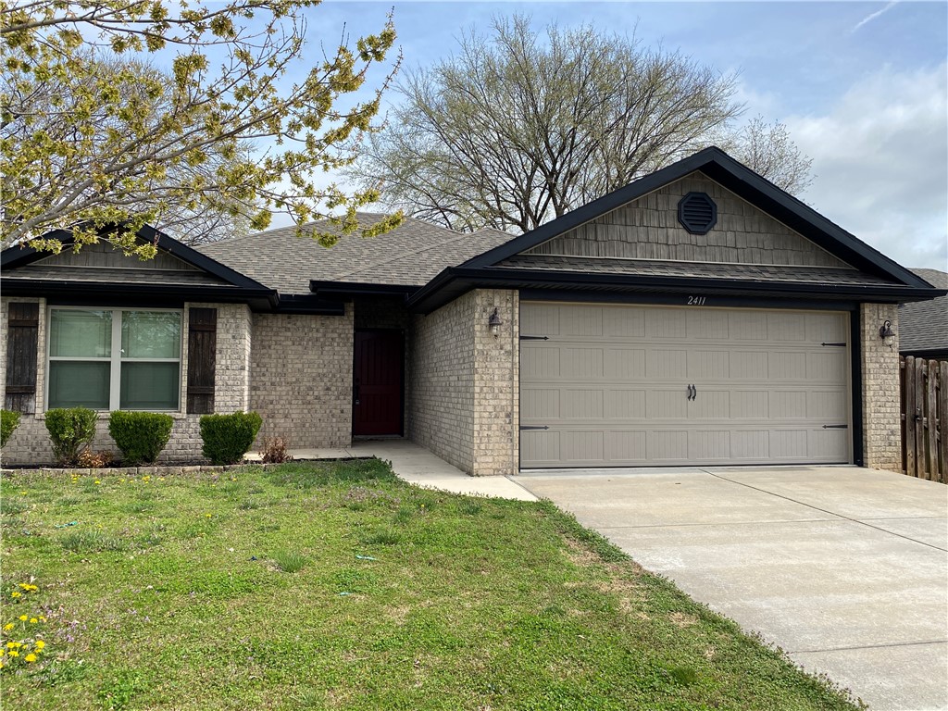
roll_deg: -0.4
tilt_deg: +2.8
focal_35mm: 26
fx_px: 712
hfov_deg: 67.3
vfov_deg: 53.1
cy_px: 356
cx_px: 474
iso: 32
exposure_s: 1/2315
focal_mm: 4.25
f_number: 1.8
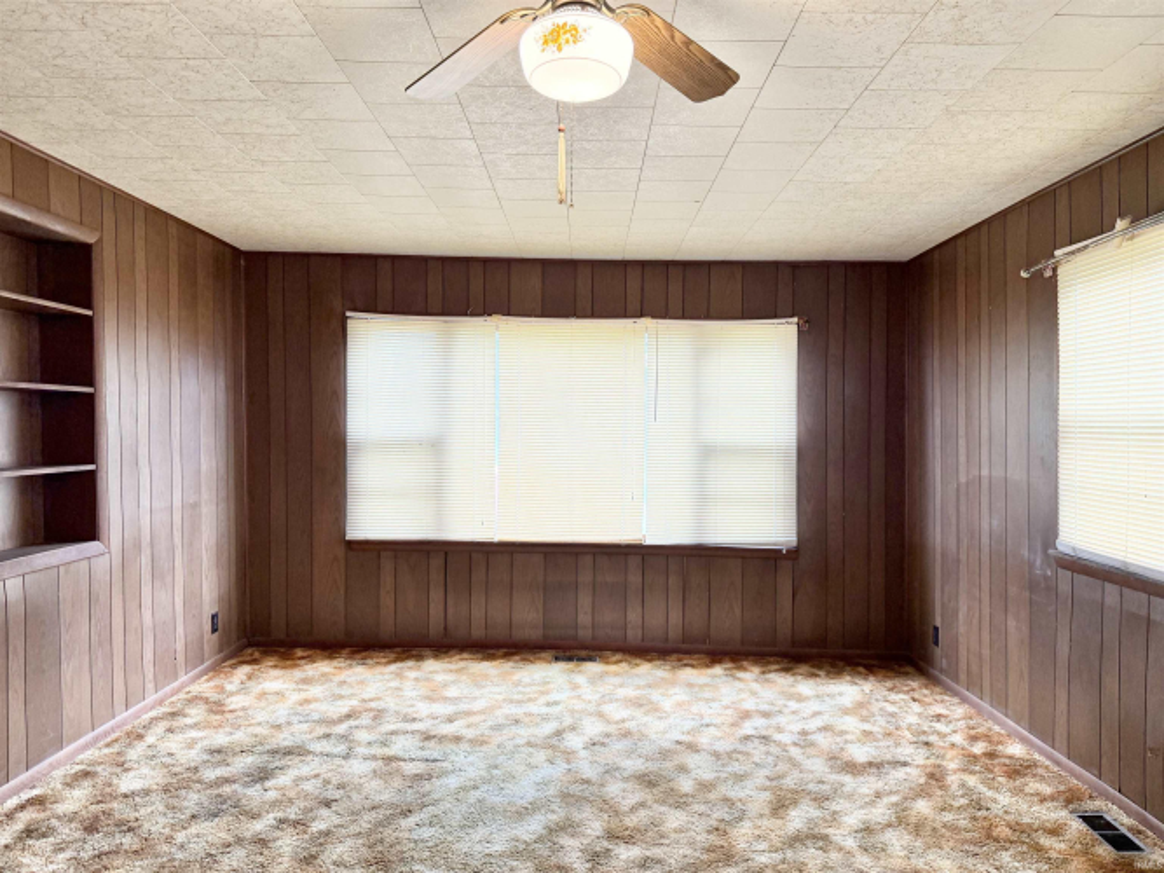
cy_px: 436
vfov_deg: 56.8
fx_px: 807
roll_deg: -0.3
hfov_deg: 71.6
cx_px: 582
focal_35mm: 24
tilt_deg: -0.4
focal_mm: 6.76
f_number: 1.78
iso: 125
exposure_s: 1/120
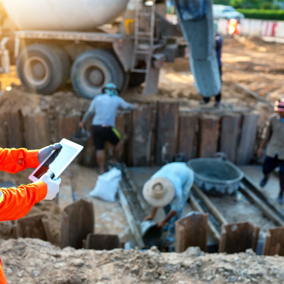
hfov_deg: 37.2
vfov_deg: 37.6
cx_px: 101
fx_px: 418
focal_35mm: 45
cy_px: 142
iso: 100
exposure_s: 1/640
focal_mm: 35
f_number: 2.2
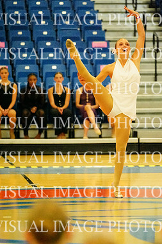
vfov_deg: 9.0
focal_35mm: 229
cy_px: 140
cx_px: 103
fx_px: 1547
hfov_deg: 6.0
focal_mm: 150
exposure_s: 1/1600
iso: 25600
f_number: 2.8
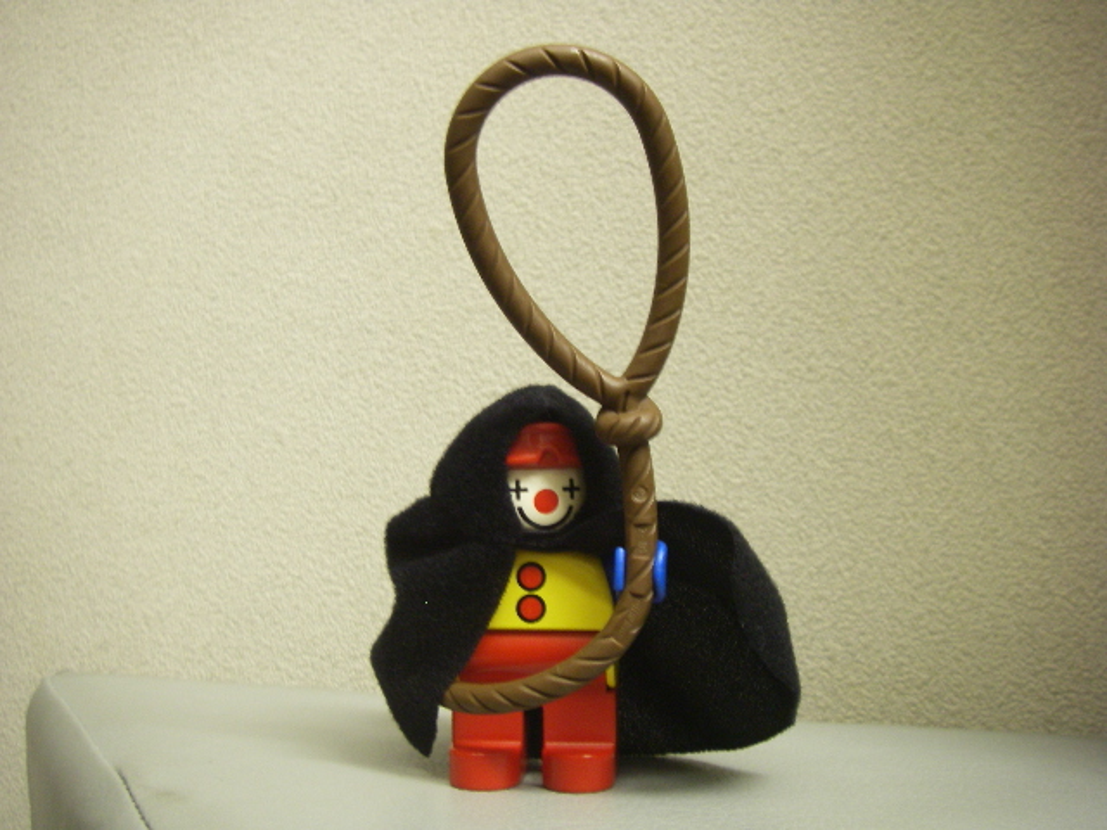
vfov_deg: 37.7
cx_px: 554
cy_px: 415
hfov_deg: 49.0
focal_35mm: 38
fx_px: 1215
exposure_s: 1/4
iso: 200
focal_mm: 6.3
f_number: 3.3
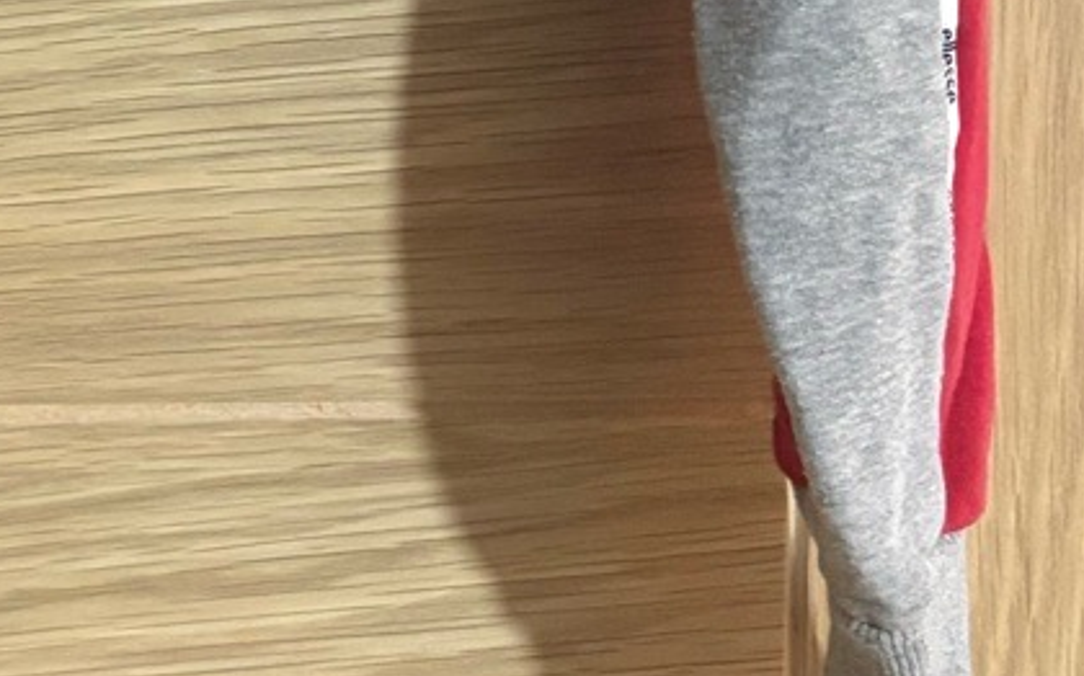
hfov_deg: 18.4
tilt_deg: -6.2
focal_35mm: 105
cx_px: -343
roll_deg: +1.2
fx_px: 3100
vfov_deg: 11.5
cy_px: -555
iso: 500
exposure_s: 1/50
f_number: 1.6
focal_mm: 5.96
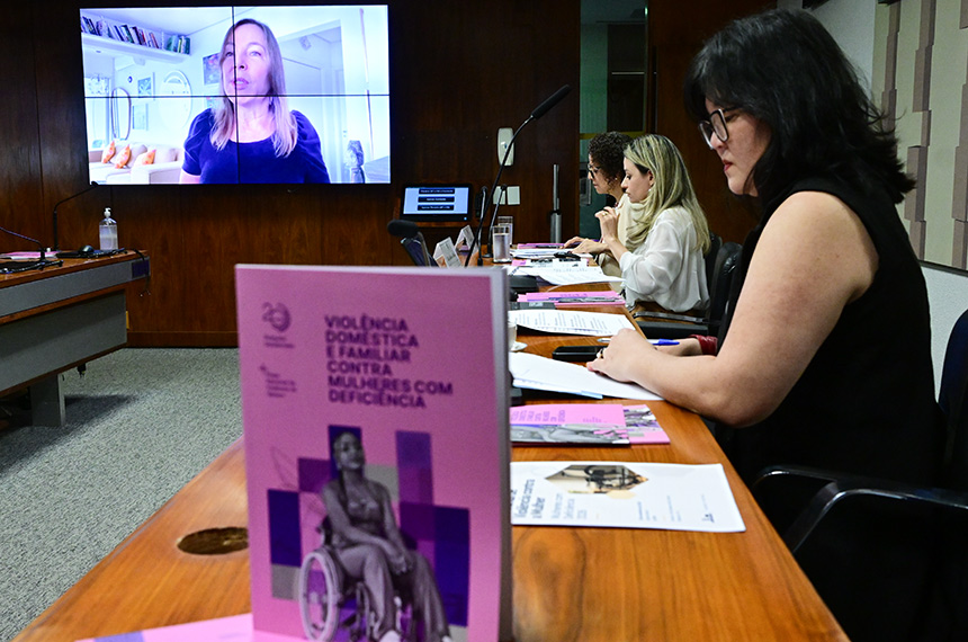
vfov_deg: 36.7
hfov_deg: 53.2
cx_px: 484
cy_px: 321
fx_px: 966
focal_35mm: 36
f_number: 5.6
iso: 4000
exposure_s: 1/200
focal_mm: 24
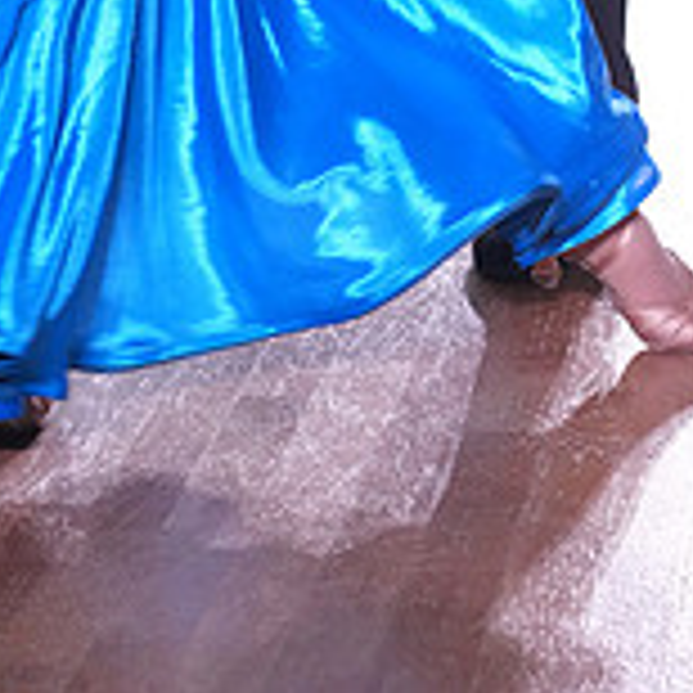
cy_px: -608
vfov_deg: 10.6
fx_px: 3488
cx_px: 547
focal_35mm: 154
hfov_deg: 11.3
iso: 5000
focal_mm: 48
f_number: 5
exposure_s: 1/320
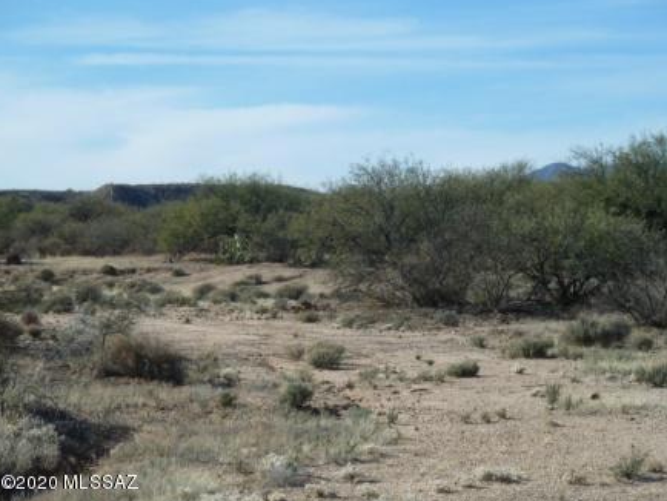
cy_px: 249
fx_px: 2545
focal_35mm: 132
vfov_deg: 11.2
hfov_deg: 14.9
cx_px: 337
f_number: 5
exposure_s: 1/500
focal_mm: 21
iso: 80
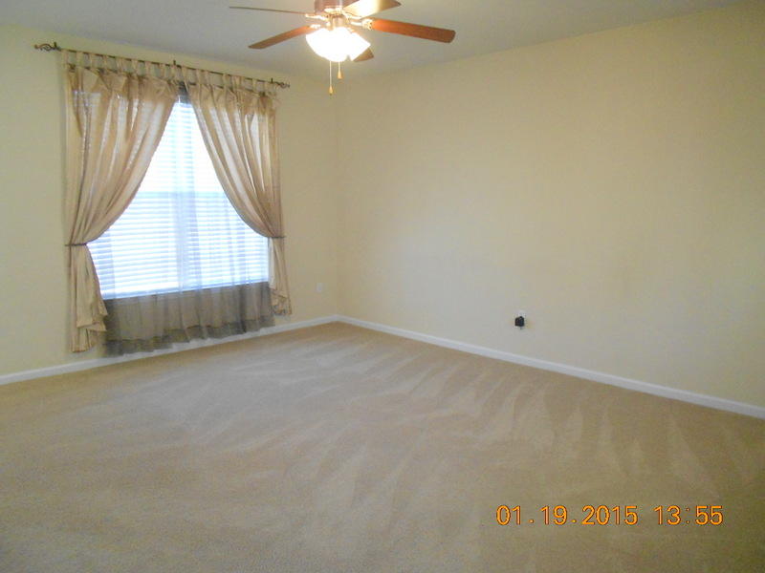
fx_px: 575
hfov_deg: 67.3
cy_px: 286
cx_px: 382
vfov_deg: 53.1
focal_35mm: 26
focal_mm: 4.6
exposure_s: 1/60
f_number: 3.2
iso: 400
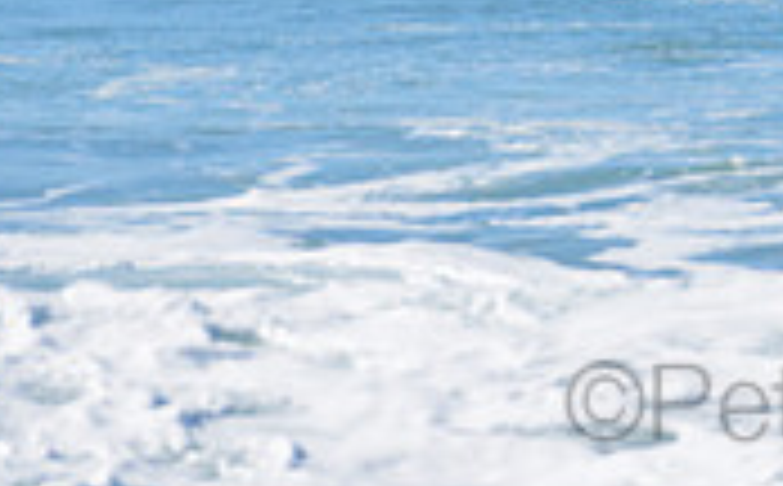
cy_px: -417
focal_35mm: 1885
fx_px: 40147
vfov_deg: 0.7
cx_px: 1040
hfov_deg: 1.1
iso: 220
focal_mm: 500
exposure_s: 1/2000
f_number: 5.6
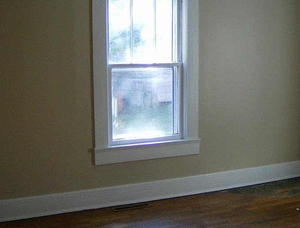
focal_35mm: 54
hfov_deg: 35.0
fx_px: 470
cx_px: 206
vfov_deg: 27.2
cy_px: 116
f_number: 2.8
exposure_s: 1/64
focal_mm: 6
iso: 126
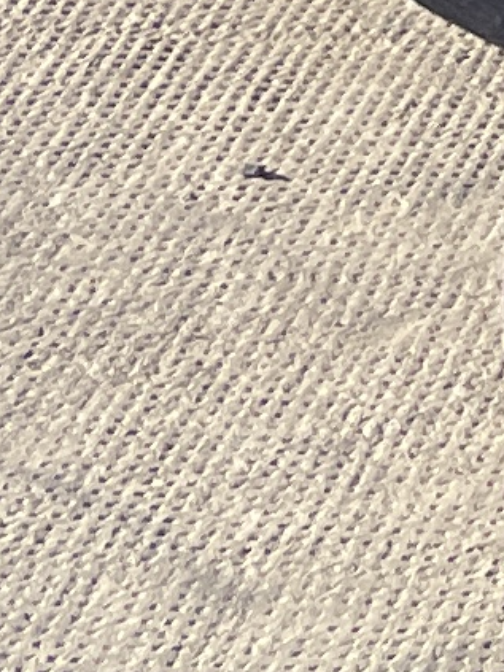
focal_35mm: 248
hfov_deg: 5.2
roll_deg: -1.3
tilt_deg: -14.3
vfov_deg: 7.2
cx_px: 2199
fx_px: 4817
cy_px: -1306
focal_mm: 4.2
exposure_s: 1/1033
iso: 32
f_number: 1.6
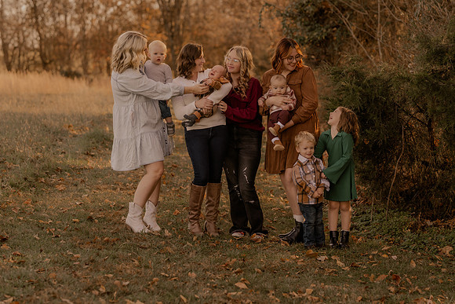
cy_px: 171
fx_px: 1226
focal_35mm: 97
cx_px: 244
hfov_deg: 21.0
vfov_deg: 14.1
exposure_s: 1/320
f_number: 2.8
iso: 200
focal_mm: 85
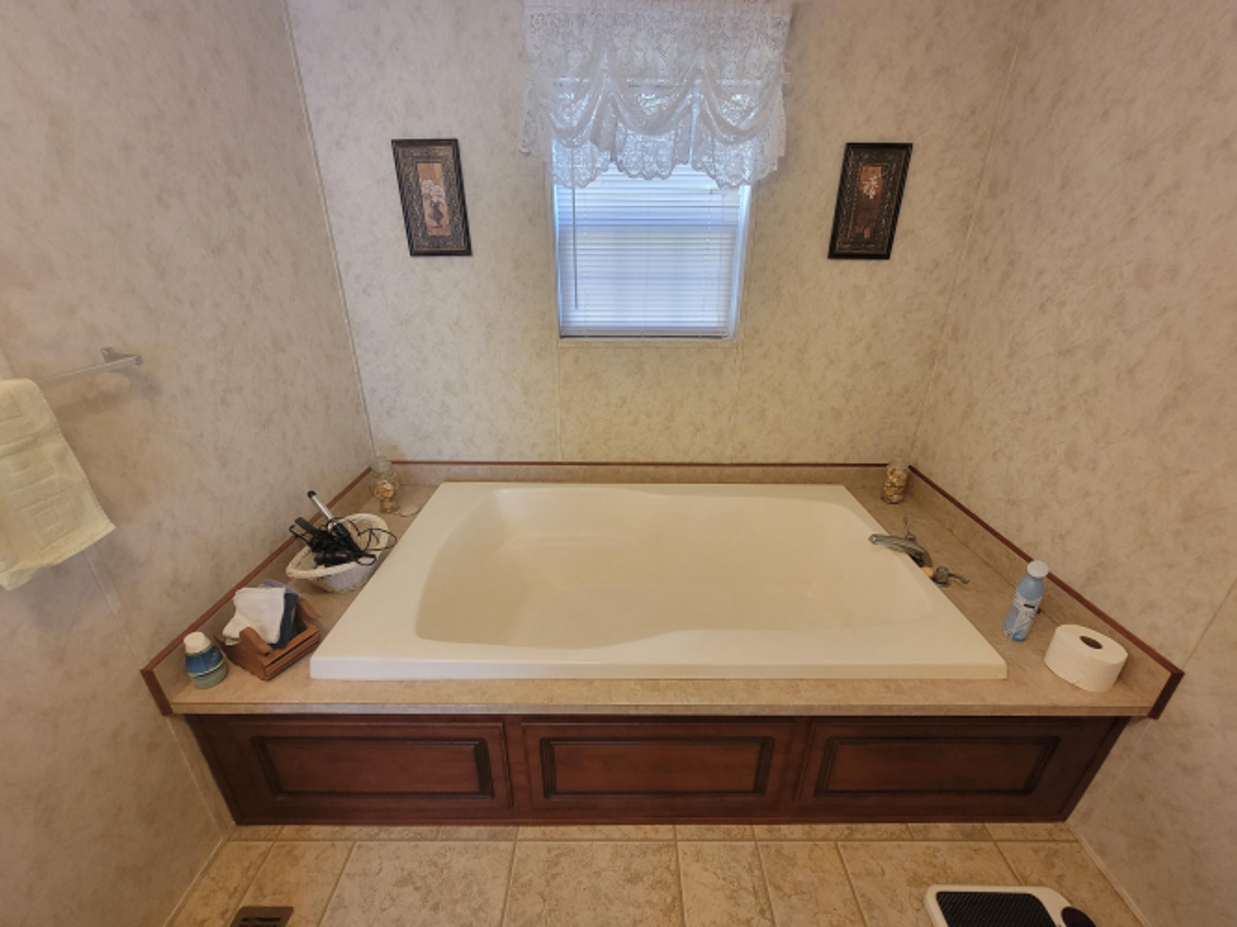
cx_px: 618
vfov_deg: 89.9
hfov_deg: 106.2
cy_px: 464
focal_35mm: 13
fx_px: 464
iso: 250
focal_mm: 2.2
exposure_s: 1/60
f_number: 2.2
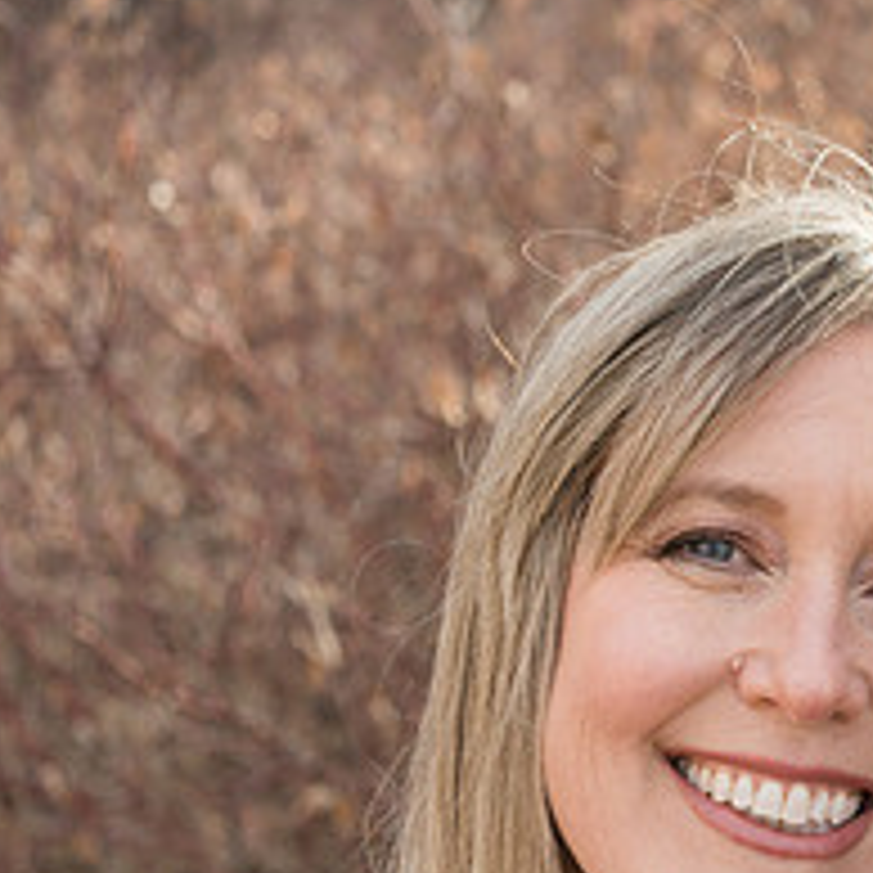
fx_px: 2539
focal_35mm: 89
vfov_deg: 19.4
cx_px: 1017
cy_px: 619
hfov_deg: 18.6
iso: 200
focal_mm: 35
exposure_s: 1/200
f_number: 4
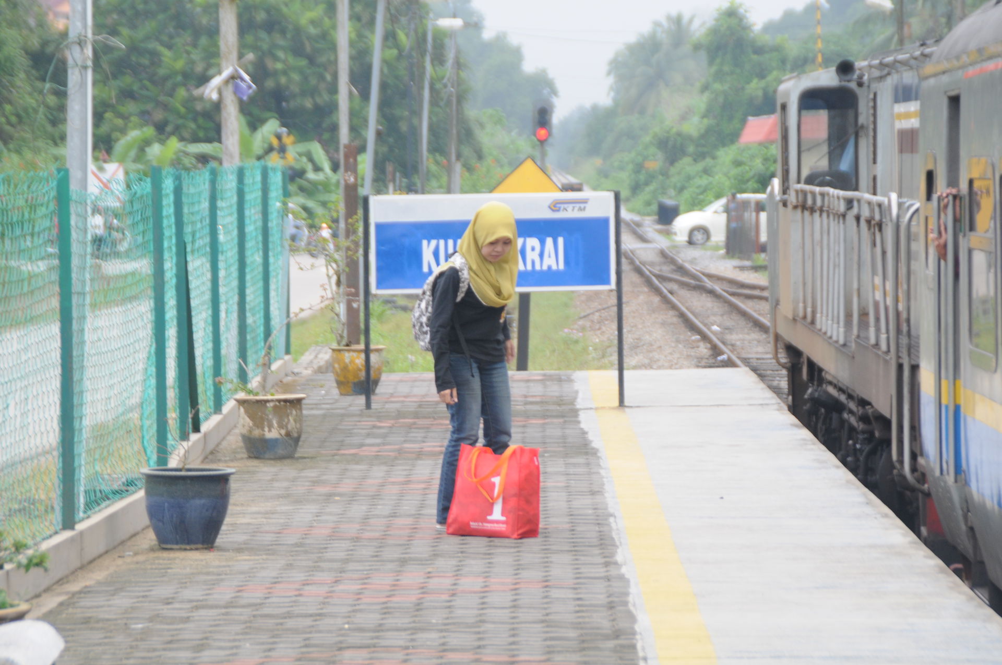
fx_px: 5212
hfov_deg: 11.0
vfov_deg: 7.3
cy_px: 332
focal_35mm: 188
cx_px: 501
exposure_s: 1/200
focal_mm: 125
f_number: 6.3
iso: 400
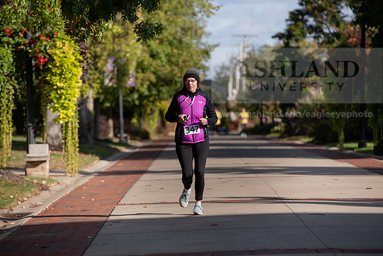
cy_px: 128
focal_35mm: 200
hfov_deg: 10.3
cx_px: 192
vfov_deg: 6.9
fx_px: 2128
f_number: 4.5
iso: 250
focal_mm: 200
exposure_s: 1/1000
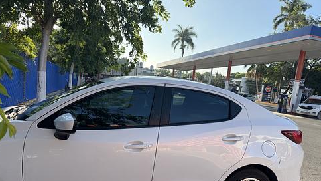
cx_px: 157
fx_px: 230
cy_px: 122
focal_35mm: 27
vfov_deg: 42.2
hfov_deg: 69.9
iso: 100
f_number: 1.78
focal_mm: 6.76
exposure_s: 1/2000
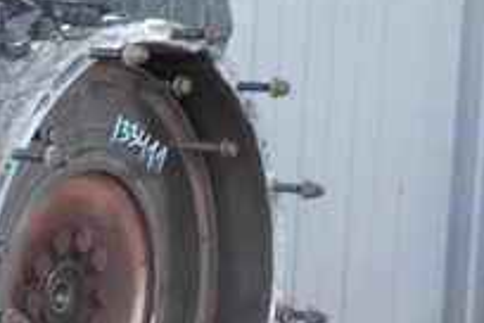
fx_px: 1317
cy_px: 100
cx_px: -197
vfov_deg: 13.9
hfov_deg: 18.8
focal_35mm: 98
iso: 320
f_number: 3.3
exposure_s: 1/30
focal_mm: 4.1
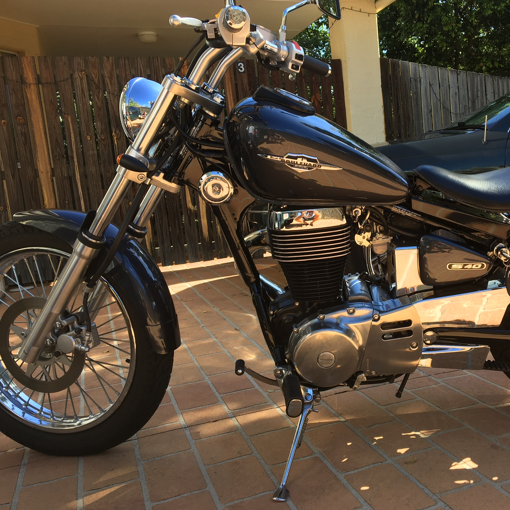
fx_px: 583
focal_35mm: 35
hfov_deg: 46.5
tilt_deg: -6.2
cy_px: 251
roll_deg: +5.7
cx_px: 341
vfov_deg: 47.2
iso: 25
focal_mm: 4.15
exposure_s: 1/319
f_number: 2.2
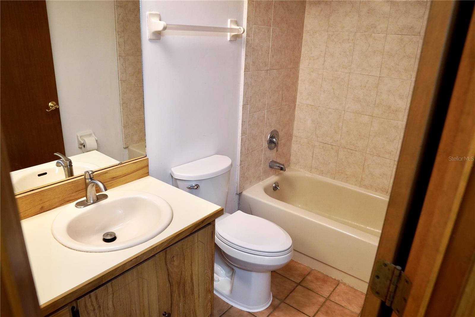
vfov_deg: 53.1
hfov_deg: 73.8
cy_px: 158
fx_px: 317
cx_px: 238
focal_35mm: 24
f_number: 3.5
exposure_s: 1/30
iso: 640
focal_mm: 16
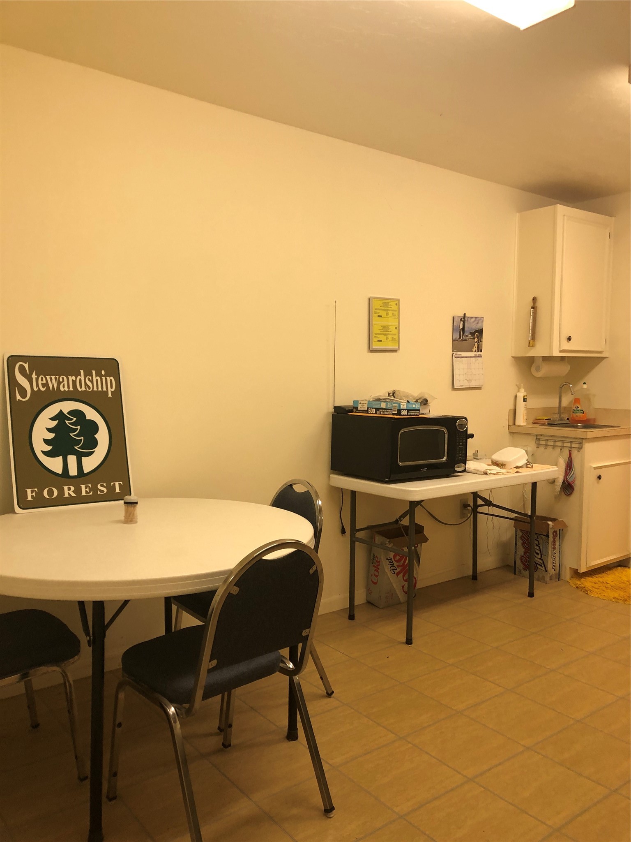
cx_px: 316
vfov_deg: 63.4
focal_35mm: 28
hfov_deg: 49.7
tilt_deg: -4.8
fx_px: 681
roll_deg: -0.8
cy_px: 421
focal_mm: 3.99
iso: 40
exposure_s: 1/30
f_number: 1.8
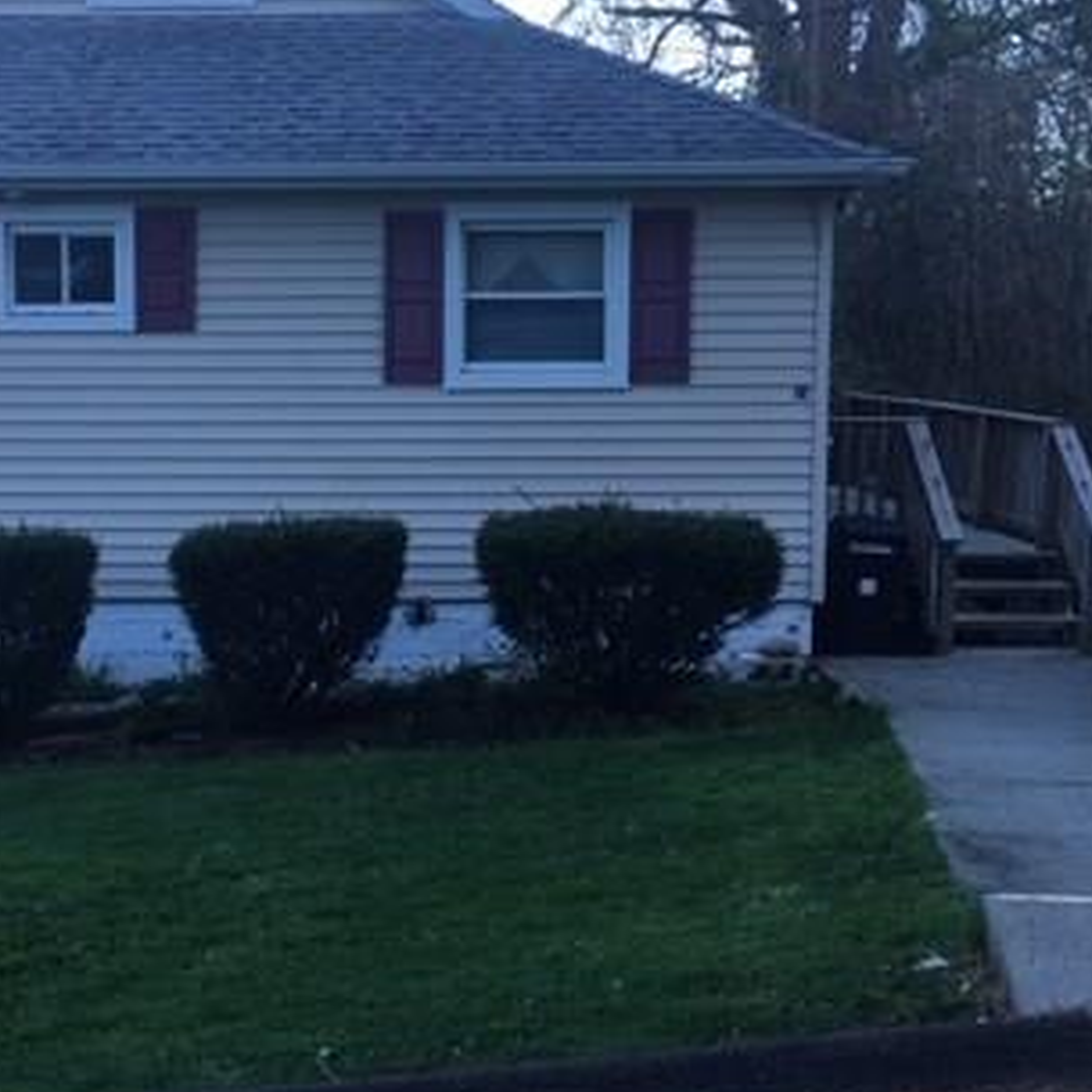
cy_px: 510
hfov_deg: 31.2
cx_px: 316
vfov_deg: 31.6
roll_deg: -0.4
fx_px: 1927
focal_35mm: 54
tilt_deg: -4.0
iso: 25
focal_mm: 4.15
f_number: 2.2
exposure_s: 1/120
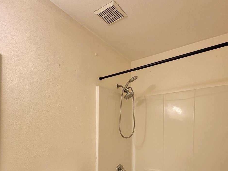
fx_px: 158
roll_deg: -0.2
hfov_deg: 71.4
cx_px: 124
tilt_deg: -0.2
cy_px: 135
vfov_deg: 53.3
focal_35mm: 24
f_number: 2.2
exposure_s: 1/120
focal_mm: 2.22
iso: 125
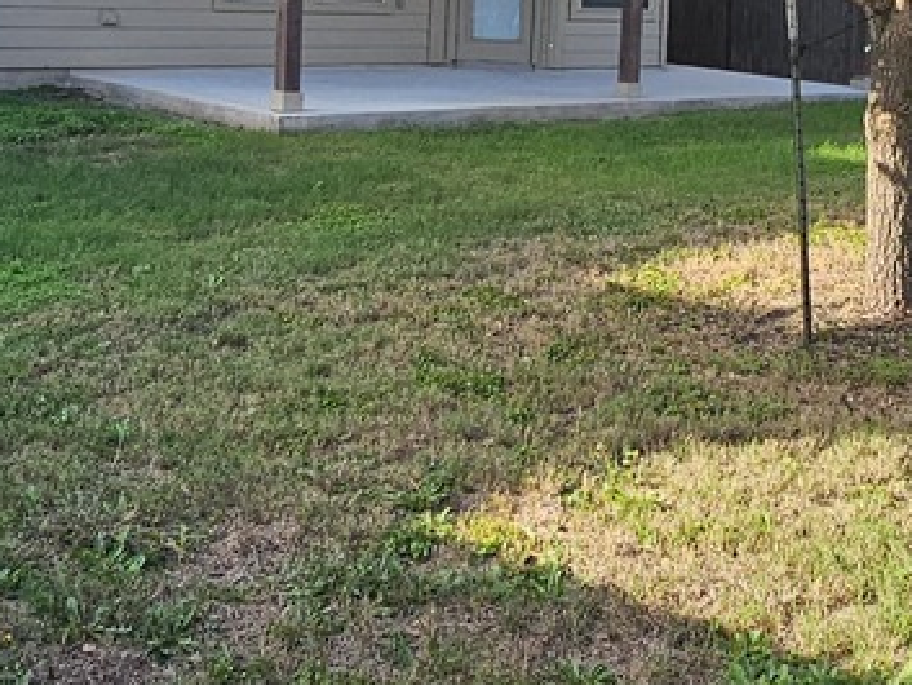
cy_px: 67
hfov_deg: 35.9
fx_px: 1397
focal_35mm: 53
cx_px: 597
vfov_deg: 26.6
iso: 50
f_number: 2.2
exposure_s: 1/794
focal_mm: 2.2
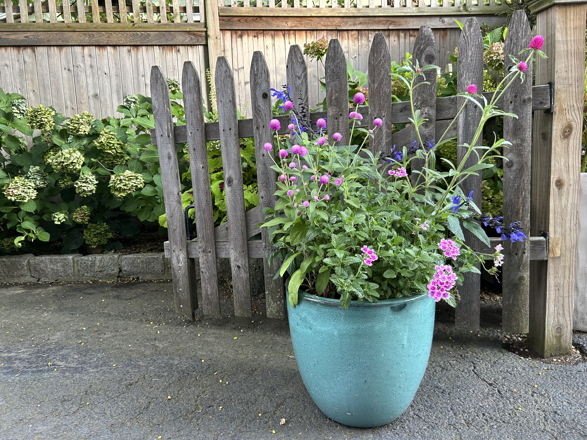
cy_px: 220
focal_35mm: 26
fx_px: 441
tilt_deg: -8.9
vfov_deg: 53.1
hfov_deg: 67.3
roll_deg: +3.0
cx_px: 294
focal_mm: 5.7
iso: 125
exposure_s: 1/121
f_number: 1.5
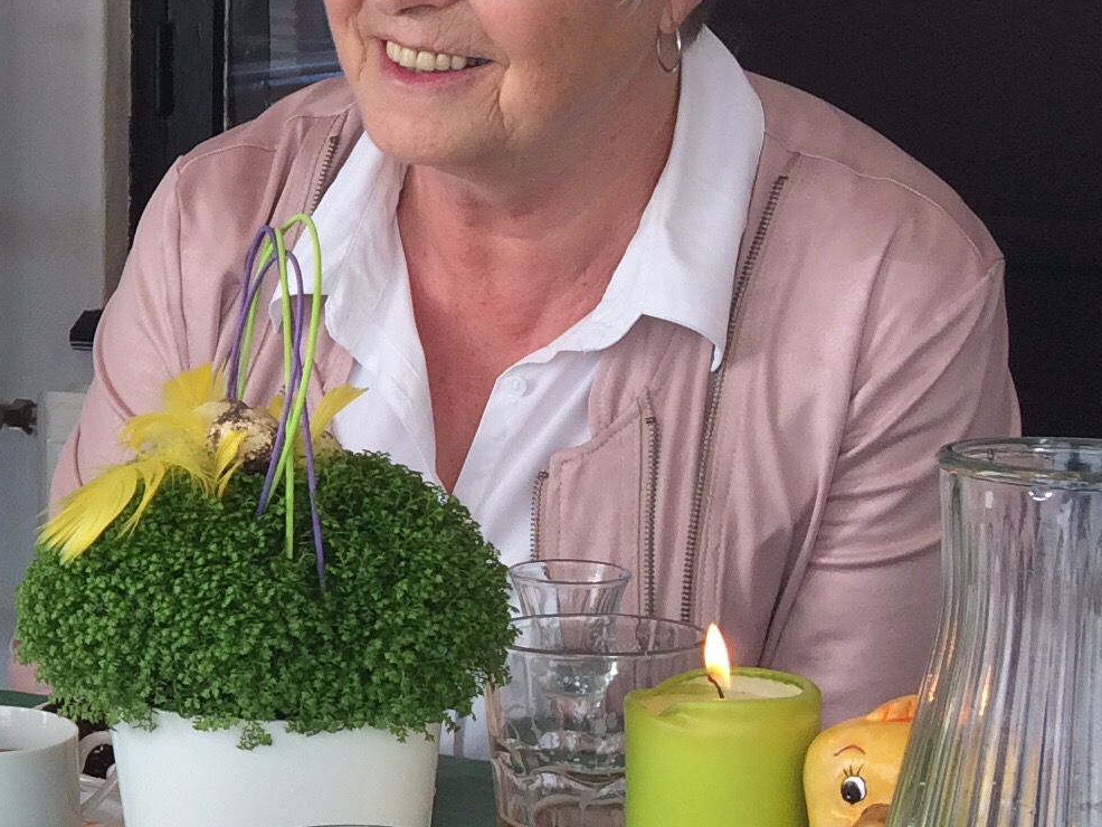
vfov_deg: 15.4
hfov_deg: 17.7
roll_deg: +1.7
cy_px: 398
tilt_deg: -10.1
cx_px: -687
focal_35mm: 96
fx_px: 3057
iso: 32
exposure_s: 1/135
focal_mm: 4.15
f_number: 2.2
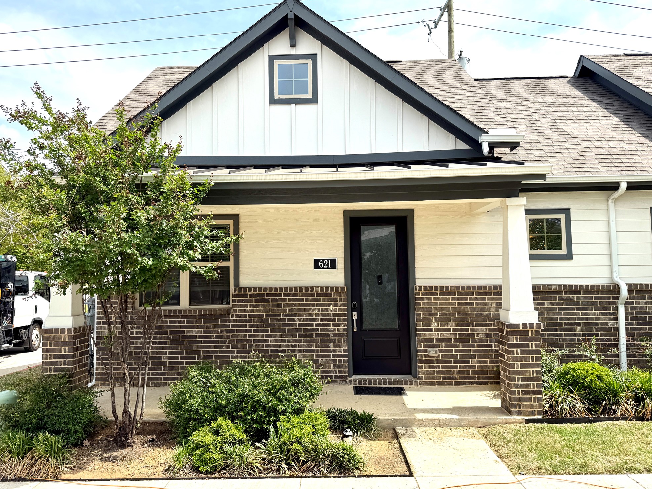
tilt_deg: +2.4
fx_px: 471
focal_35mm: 25
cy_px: 242
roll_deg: +1.1
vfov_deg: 54.9
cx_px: 317
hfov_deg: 69.4
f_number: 1.78
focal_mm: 6.76
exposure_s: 1/4673
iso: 80
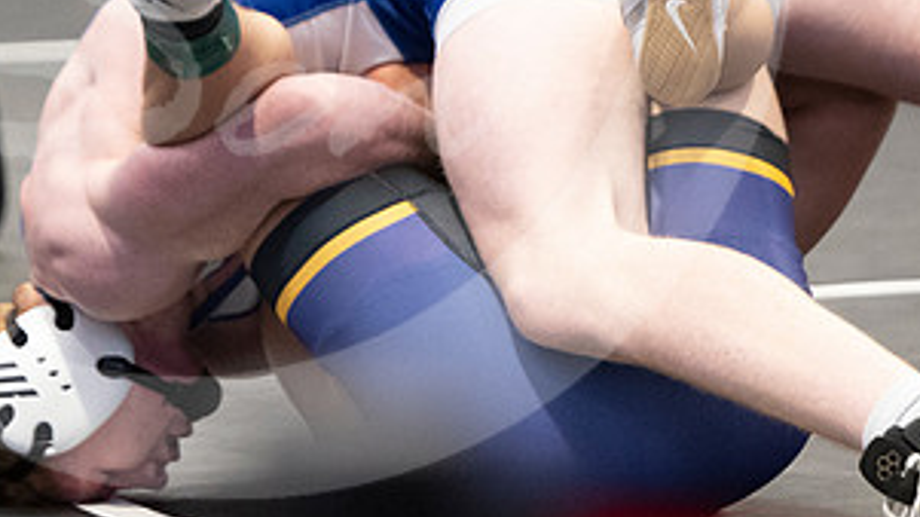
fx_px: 11339
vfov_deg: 2.6
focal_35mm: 465
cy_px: 69
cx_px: 348
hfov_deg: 4.6
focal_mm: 130
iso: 3200
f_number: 2.8
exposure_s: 1/1000
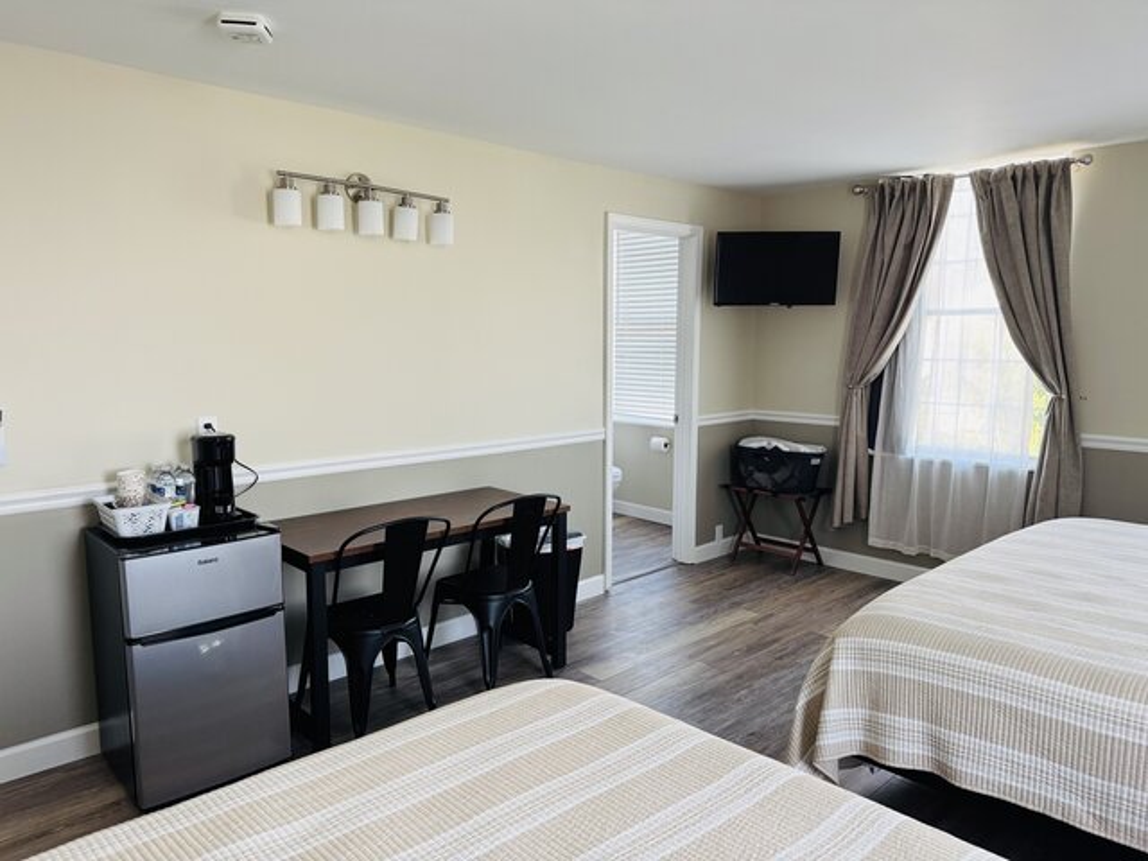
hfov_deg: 71.6
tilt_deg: -8.3
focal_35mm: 24
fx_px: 796
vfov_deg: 56.8
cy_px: 430
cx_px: 574
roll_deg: -0.8
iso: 200
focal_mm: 6.76
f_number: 1.78
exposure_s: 1/103
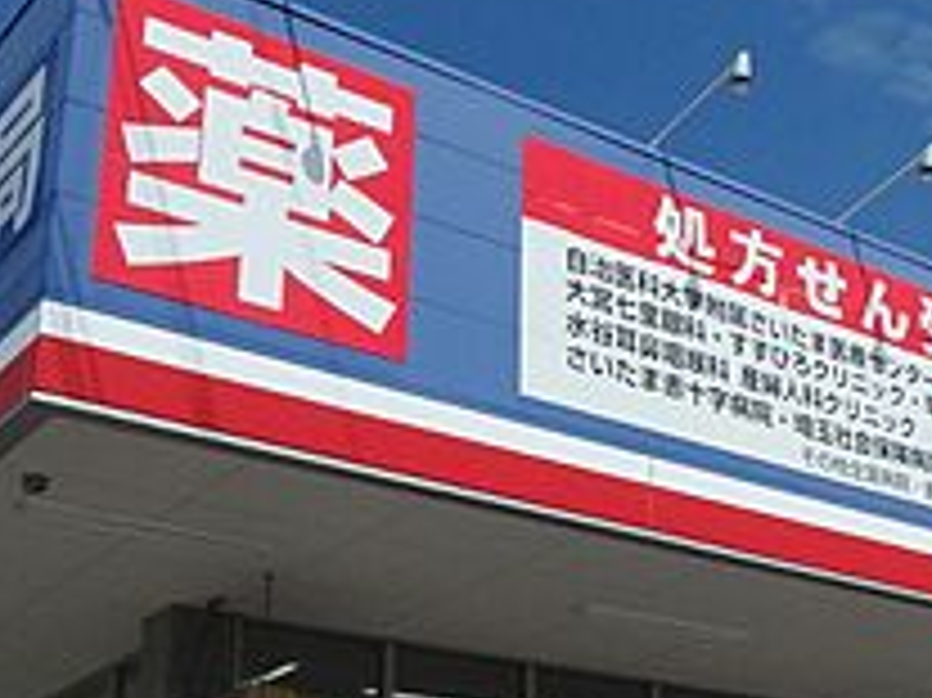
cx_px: 810
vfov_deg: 23.0
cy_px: 547
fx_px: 1695
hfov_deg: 29.7
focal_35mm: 63
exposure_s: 1/2000
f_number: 6
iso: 200
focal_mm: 3.7
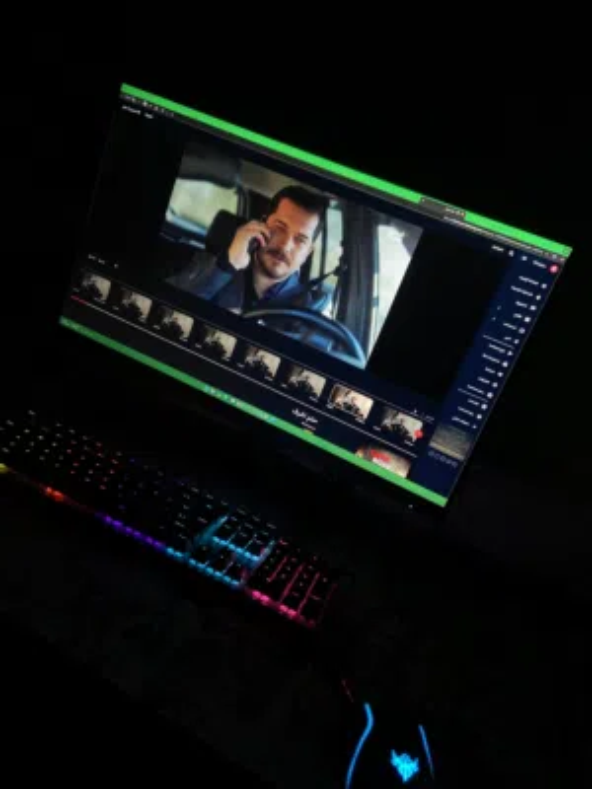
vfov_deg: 67.3
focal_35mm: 26
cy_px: 394
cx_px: 296
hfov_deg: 53.1
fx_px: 593
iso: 160
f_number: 1.8
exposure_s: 1/59
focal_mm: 4.25
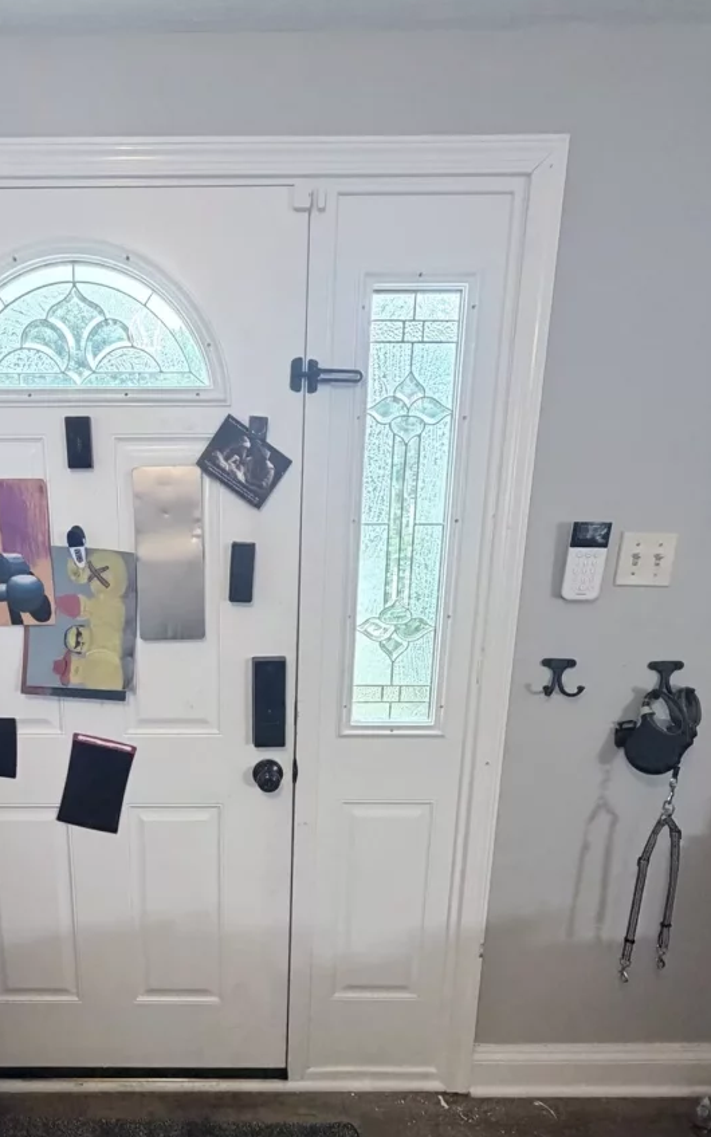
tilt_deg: -11.7
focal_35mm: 21
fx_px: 651
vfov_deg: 81.6
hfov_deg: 55.6
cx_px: 215
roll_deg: +0.7
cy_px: 666
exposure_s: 1/60
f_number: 2.2
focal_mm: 2.22
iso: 400
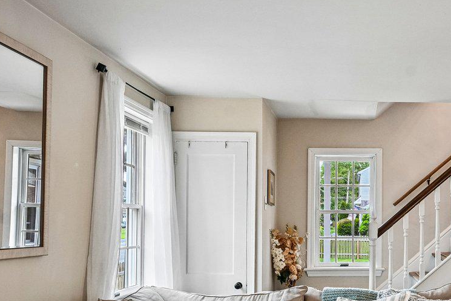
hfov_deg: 42.3
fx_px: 551
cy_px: 224
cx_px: 369
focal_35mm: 44
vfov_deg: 30.0
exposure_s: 1/15
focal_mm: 16
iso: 800
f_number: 8
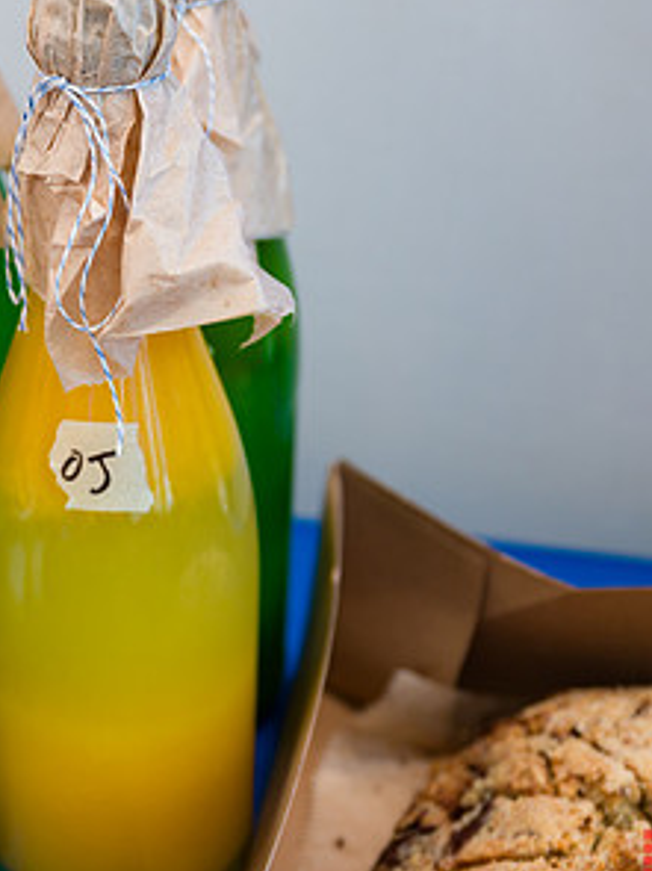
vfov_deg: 22.8
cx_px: -13
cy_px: 423
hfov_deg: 16.8
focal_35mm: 86
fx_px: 2161
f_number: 3.2
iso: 200
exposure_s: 1/160
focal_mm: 43
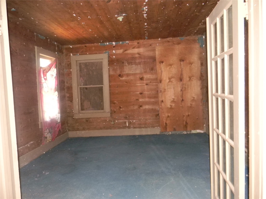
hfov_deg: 63.4
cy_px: 100
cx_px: 133
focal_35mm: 28
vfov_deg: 49.7
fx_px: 215
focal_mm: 5
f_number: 3.5
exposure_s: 1/26
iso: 603
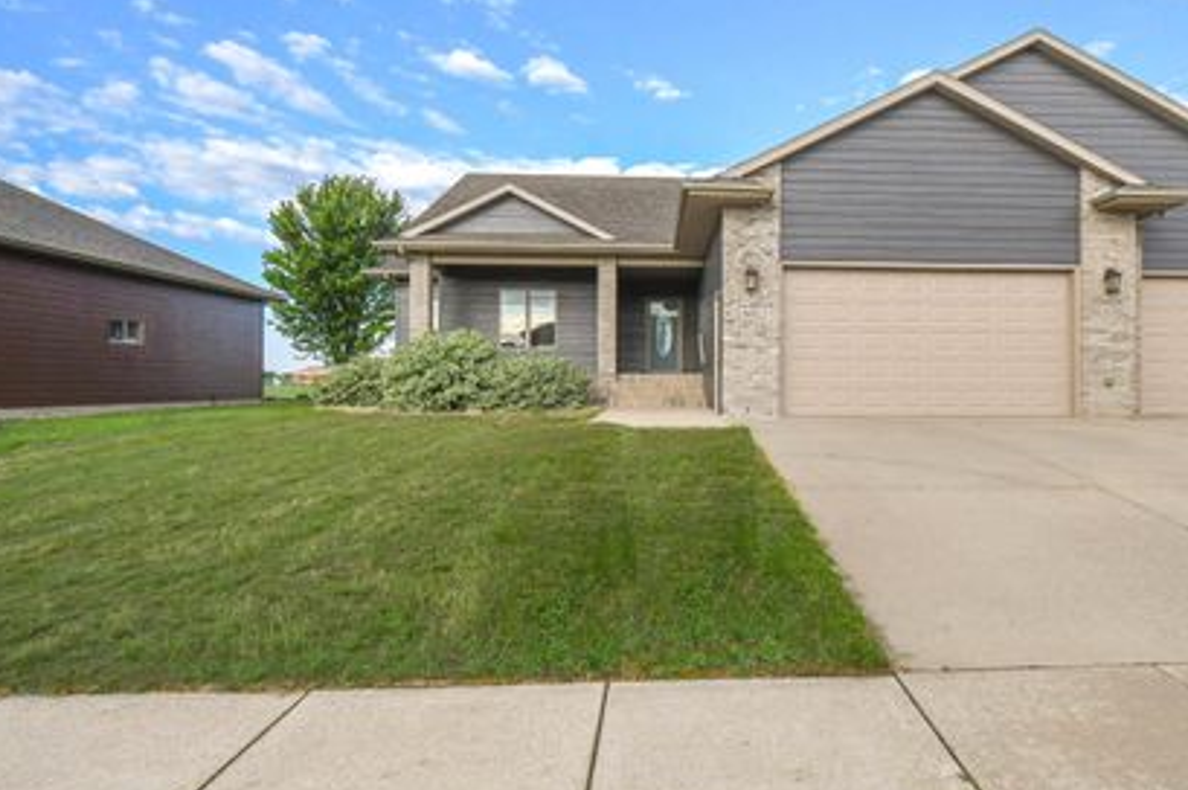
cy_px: 379
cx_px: 709
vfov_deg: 57.1
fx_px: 725
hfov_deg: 77.8
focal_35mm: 22
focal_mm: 12
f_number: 7.1
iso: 1250
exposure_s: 1/3200
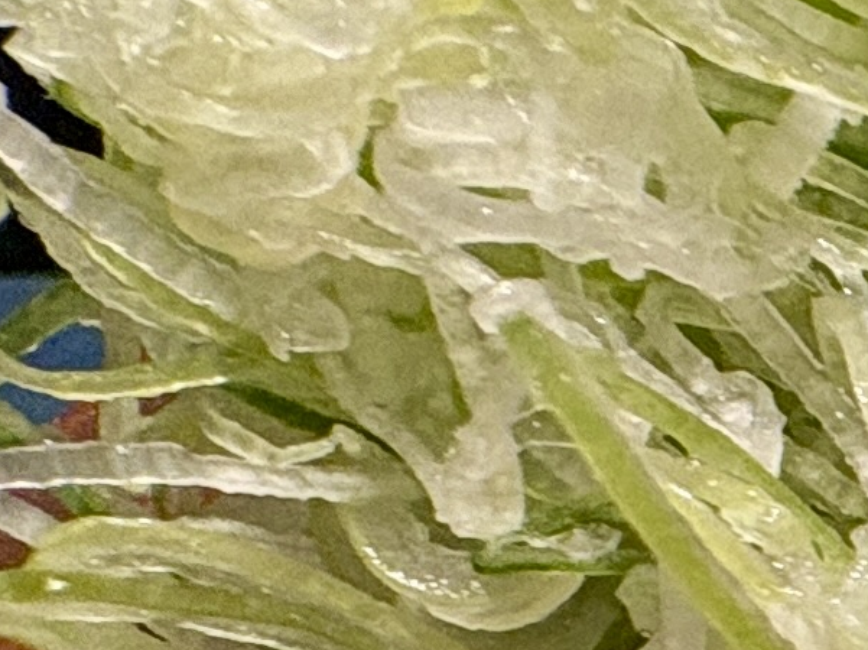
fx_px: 2356
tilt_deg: -48.8
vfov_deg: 14.5
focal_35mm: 94
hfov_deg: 13.5
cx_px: 2204
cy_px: 1014
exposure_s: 1/100
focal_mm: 2.22
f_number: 2.2
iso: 160
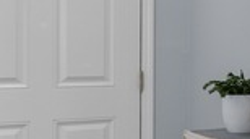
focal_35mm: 92
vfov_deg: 13.1
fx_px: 609
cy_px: 40
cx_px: 476
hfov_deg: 17.7
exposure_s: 1/25
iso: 100
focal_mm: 12
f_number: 4.8
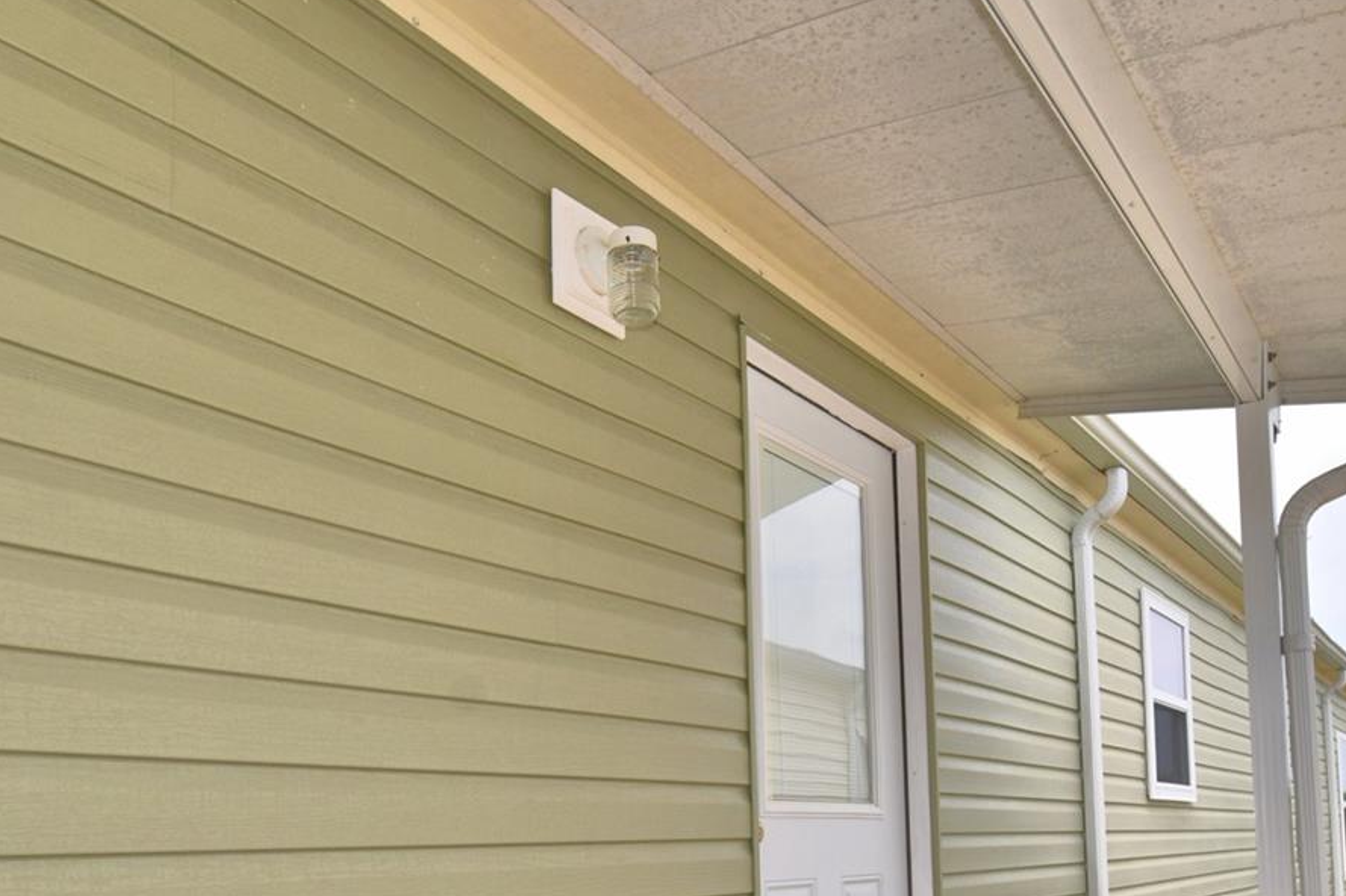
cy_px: 763
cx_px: 698
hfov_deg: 67.4
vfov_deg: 44.6
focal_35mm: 27
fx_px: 1009
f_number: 8
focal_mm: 10
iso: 100
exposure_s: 1/250
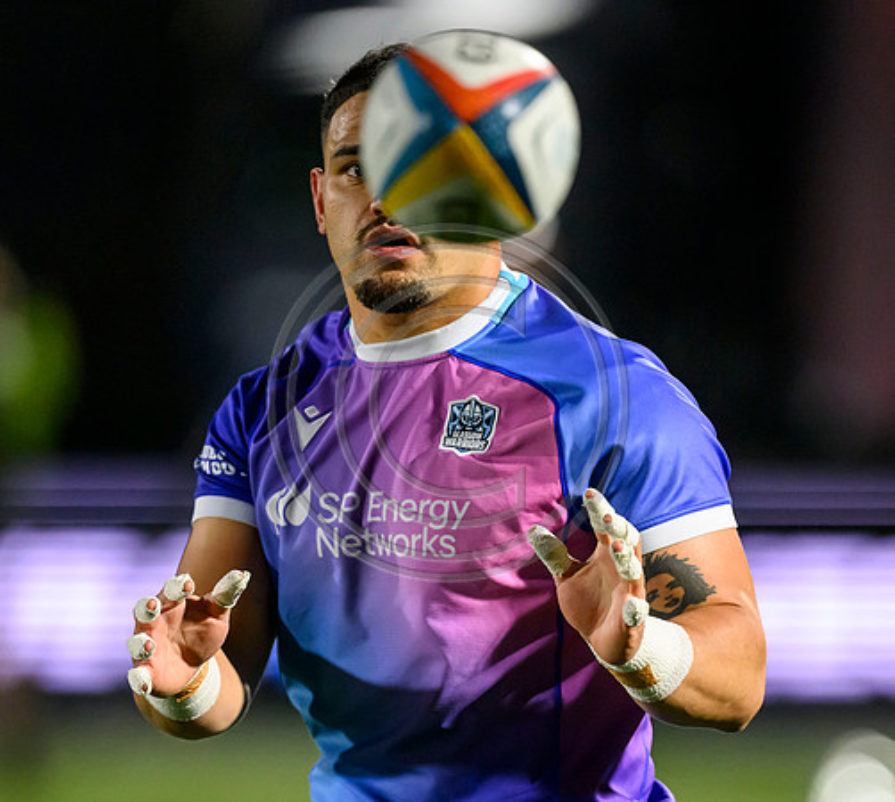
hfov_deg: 2.8
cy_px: 552
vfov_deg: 2.5
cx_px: 492
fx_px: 18406
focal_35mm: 663
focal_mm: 400
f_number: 3.2
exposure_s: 1/2000
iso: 6400
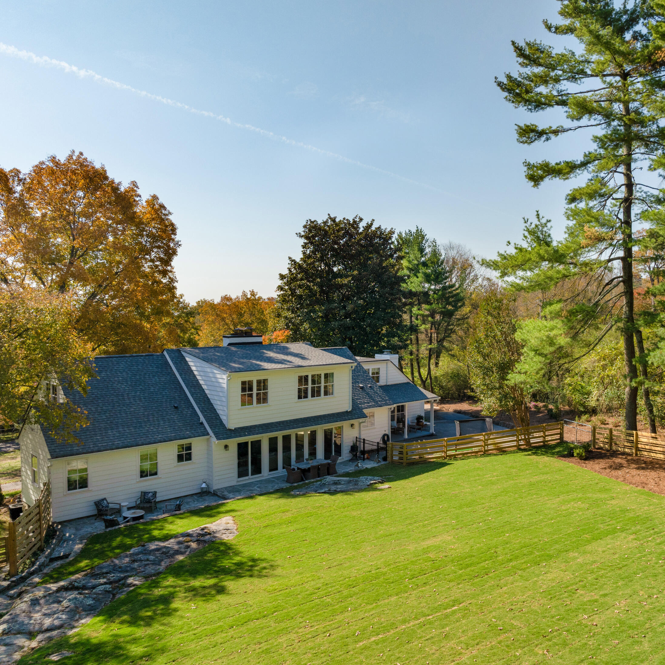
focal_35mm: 29
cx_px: 406
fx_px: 630
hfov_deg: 55.1
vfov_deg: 55.6
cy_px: 338
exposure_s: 1/320
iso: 100
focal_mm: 12.29
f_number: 7.1
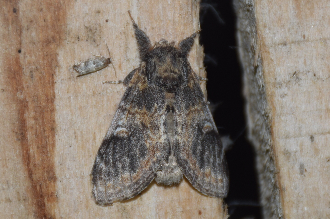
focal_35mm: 150
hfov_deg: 13.7
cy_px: 110
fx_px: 1374
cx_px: 165
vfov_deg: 9.1
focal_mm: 100
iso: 320
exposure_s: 1/60
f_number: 5.6
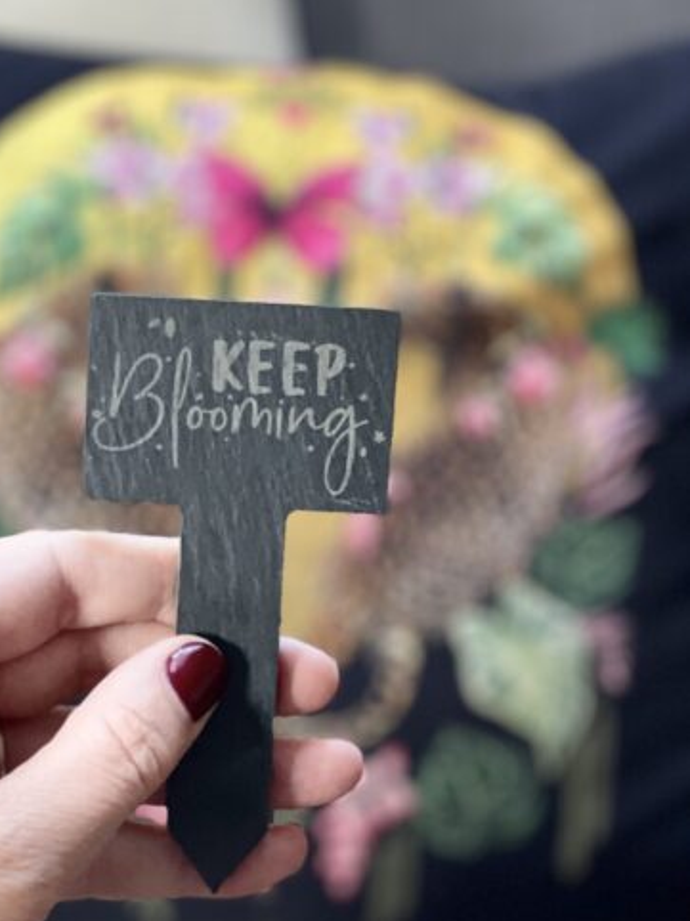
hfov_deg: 20.3
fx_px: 1915
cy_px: 530
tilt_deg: -27.2
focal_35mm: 72
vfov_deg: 27.0
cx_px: 216
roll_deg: +0.6
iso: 200
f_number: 2
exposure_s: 1/122
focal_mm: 6
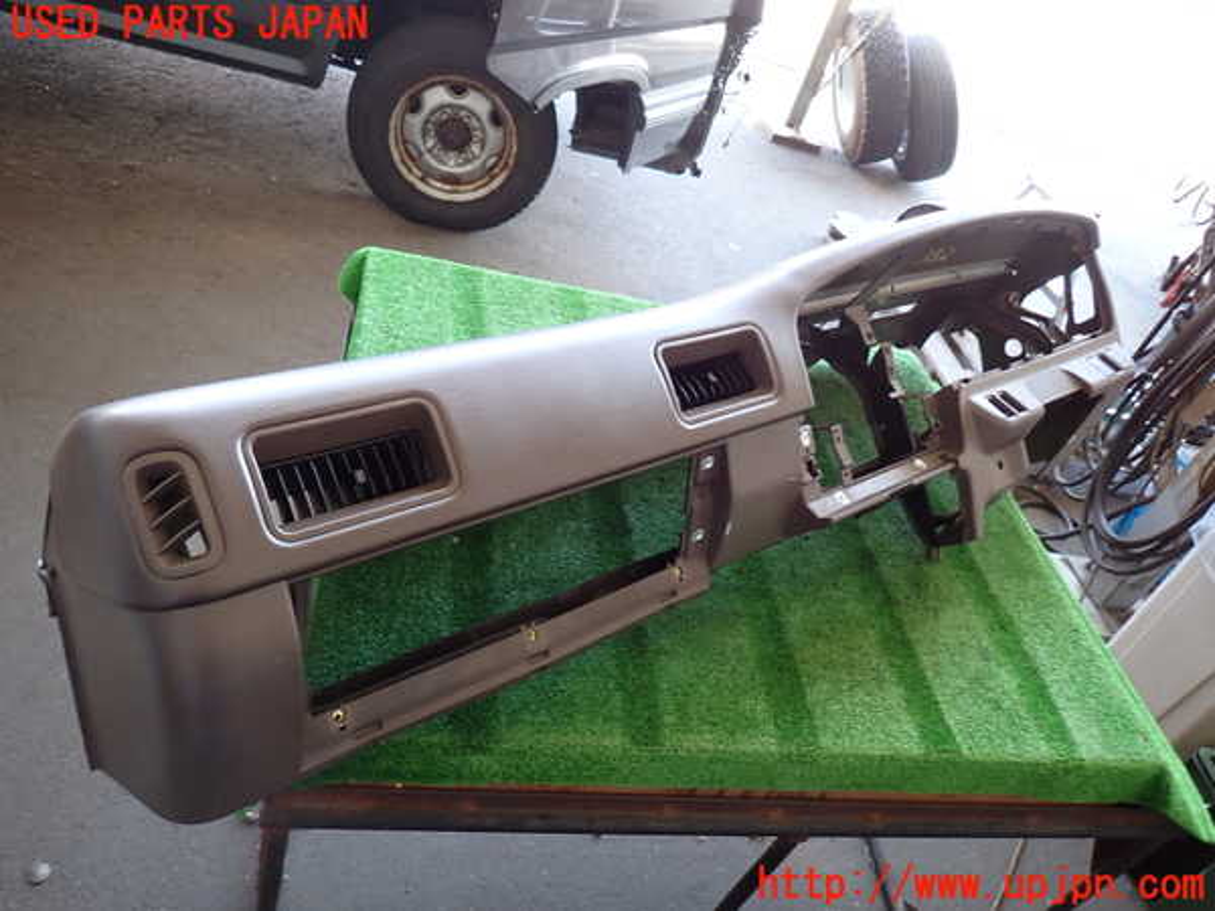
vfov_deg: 54.9
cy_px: 456
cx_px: 608
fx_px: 877
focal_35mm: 25
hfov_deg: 69.4
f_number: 2
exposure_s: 1/50
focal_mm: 4.5
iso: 200
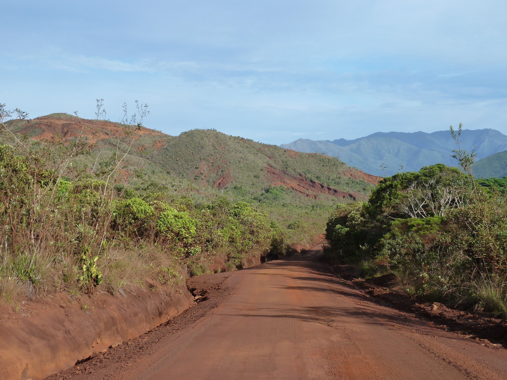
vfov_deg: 24.8
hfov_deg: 32.7
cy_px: 190
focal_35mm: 59
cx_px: 254
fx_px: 864
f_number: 3.9
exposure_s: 1/500
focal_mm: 9.7
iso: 125
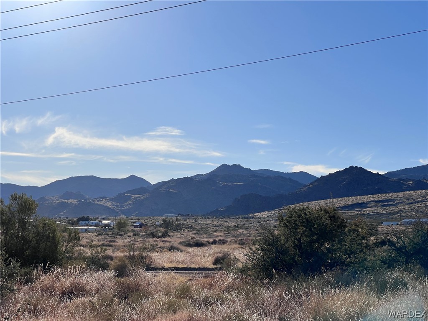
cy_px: 160
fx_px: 952
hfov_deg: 25.3
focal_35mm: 77
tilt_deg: +4.5
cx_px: 214
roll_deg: -3.8
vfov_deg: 19.1
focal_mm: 9
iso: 32
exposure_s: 1/2421
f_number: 2.8
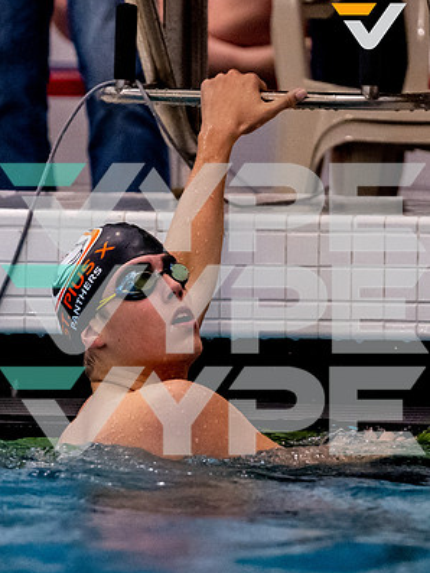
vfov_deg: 4.4
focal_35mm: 452
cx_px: 228
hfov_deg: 3.3
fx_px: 7482
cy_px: 295
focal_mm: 200
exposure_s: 1/1600
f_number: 2.8
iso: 6400
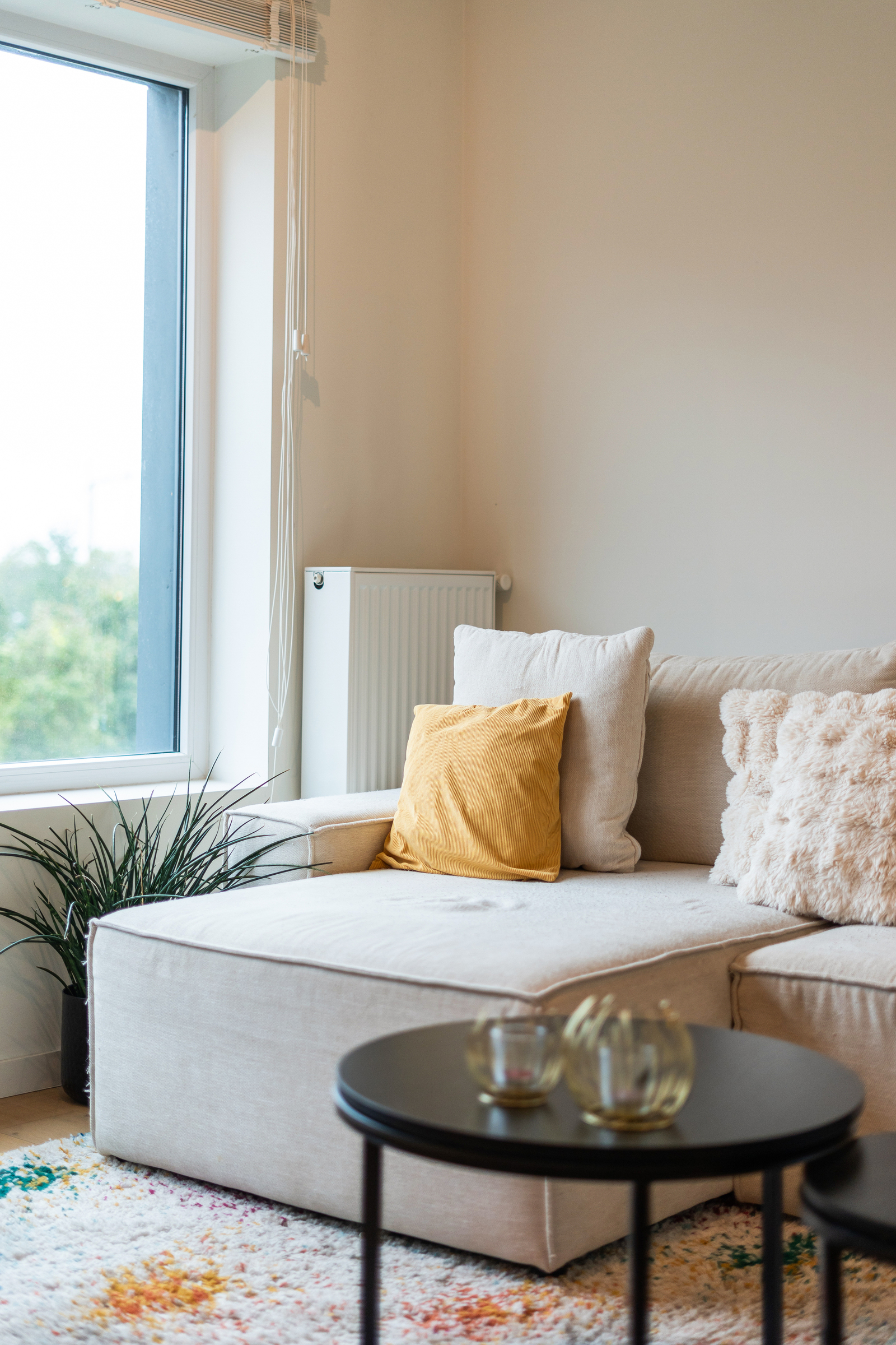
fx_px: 1867
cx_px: 448
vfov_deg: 39.6
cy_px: 672
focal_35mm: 50
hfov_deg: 27.0
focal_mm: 50
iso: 400
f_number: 1.8
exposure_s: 1/400
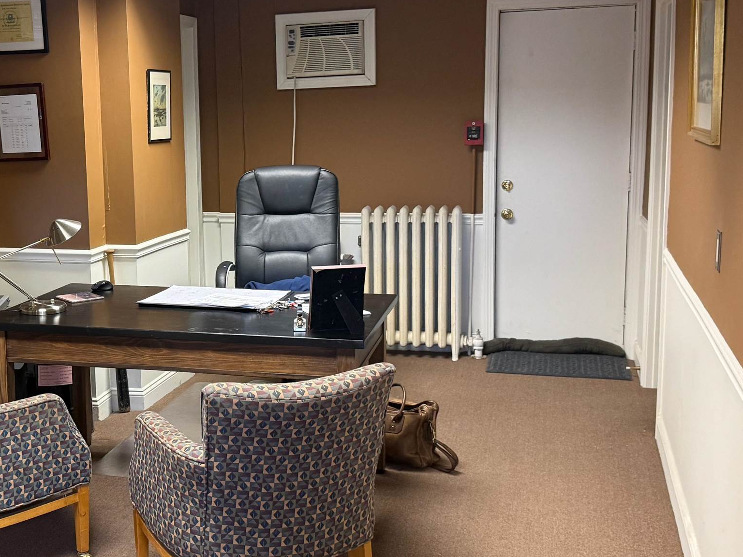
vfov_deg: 30.3
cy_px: 281
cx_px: 211
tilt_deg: -8.7
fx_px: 1030
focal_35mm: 48
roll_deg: -0.4
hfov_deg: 38.9
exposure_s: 1/60
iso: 250
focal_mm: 6.76
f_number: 1.78
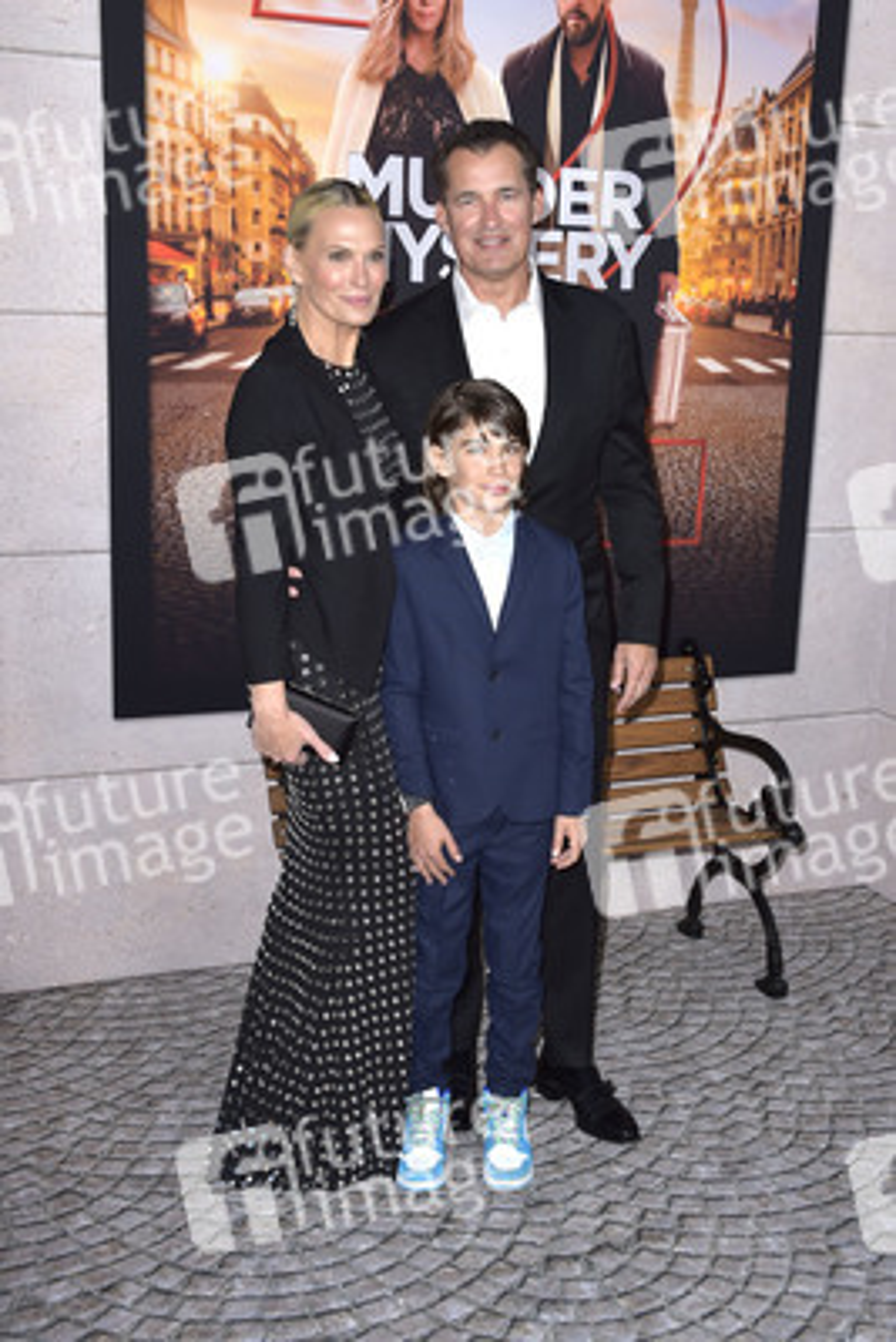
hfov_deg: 36.9
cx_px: 448
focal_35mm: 36
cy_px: 671
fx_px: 1343
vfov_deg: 53.1
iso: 320
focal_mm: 36
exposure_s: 1/250
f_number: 6.3
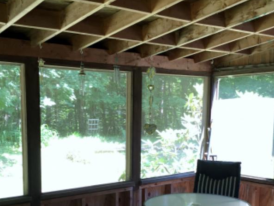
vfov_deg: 28.6
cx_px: 148
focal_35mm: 50
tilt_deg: -10.0
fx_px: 396
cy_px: 159
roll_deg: -1.3
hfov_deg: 38.1
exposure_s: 1/30
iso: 40
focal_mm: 4.15
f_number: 2.2
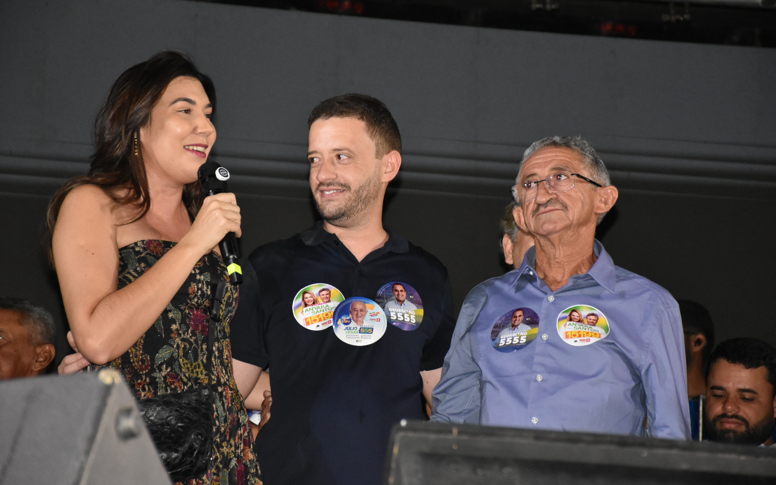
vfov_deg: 9.0
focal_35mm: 146
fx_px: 3078
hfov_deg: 14.4
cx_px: 388
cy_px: 235
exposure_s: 1/100
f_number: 5.6
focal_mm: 95
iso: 2500
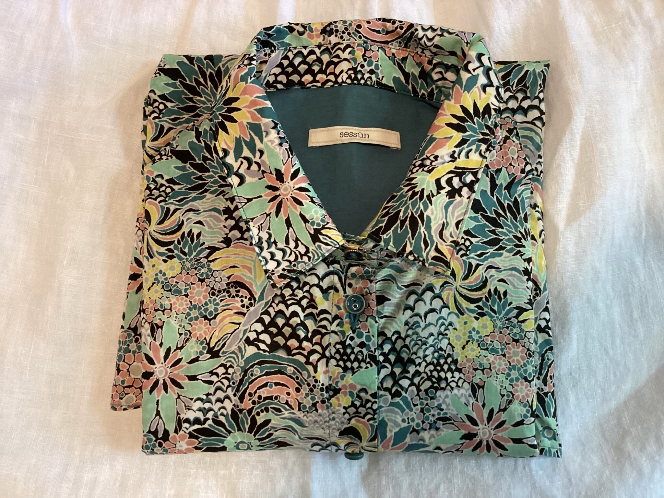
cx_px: 332
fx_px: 595
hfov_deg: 58.4
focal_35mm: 31
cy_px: 249
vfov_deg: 45.4
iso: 250
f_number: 2.4
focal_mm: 3.3
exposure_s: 1/40
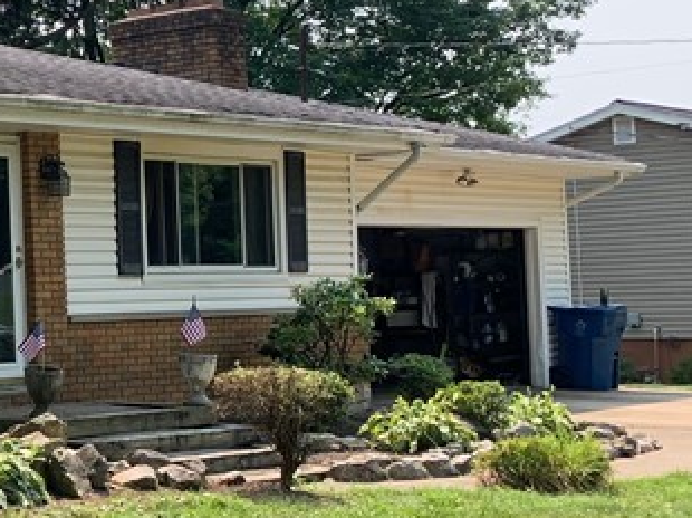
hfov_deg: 19.3
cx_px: -409
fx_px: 1718
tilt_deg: +1.5
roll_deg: +0.5
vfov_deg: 17.1
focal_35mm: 86
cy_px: 241
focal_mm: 4.25
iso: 25
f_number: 1.8
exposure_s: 1/692
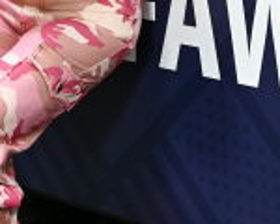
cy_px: -161
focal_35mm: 154
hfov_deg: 12.3
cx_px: 299
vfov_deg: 9.6
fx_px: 1276
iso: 200
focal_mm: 24
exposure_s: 1/500
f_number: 2.8
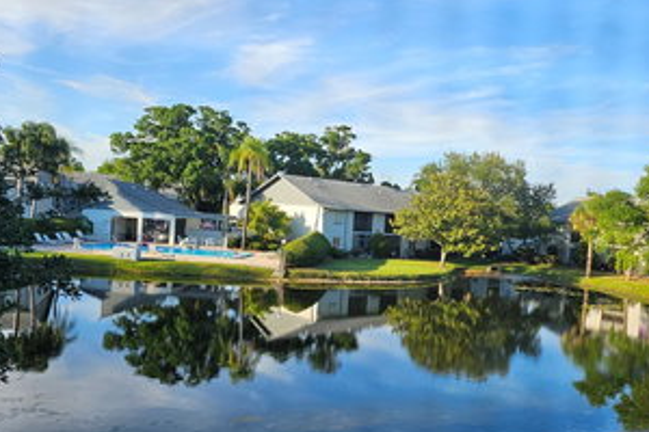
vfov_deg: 38.8
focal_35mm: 34
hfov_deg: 55.8
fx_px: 613
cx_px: 345
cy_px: 253
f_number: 1.7
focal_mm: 6.3
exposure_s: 1/719
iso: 50
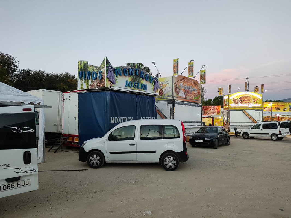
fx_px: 210
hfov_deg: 69.4
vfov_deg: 54.9
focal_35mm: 25
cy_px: 109
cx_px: 146
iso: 279
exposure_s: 1/100
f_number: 1.79
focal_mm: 4.71
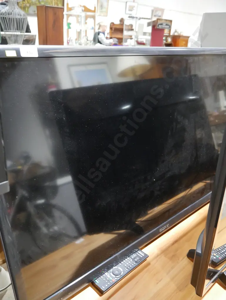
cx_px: 113
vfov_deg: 59.9
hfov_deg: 46.8
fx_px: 261
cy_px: 150
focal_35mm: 30
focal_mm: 15
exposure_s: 1/60
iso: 2500
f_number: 3.6
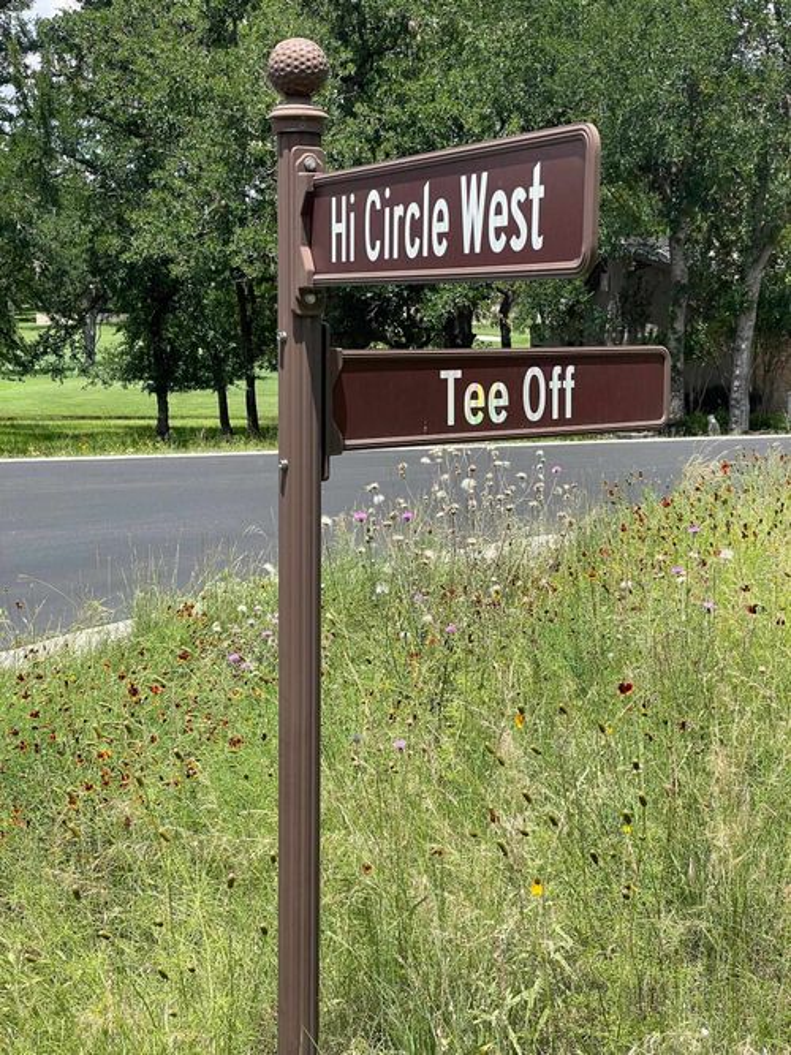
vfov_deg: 36.8
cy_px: 528
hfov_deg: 28.0
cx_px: 396
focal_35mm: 52
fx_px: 1585
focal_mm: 6
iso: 25
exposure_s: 1/978
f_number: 2
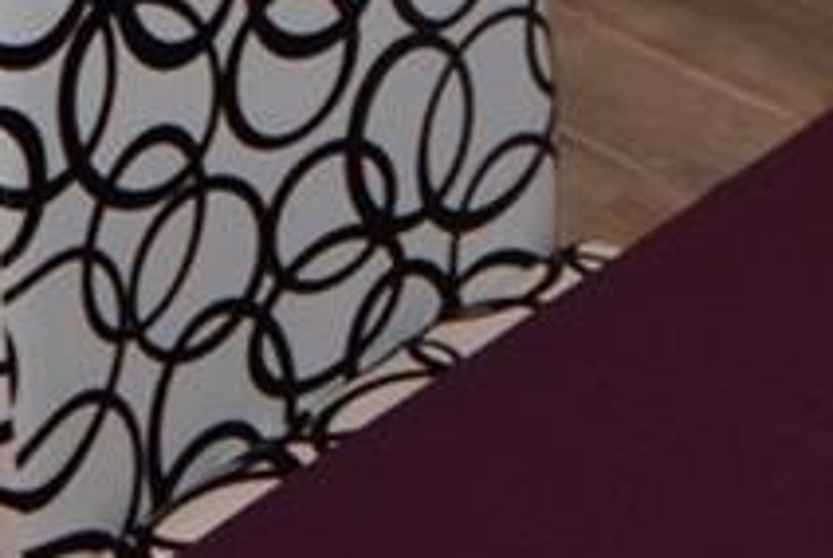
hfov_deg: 18.0
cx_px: 613
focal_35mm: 113
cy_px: -1100
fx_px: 2618
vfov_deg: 9.6
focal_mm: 10
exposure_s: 1/60
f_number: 4
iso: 400
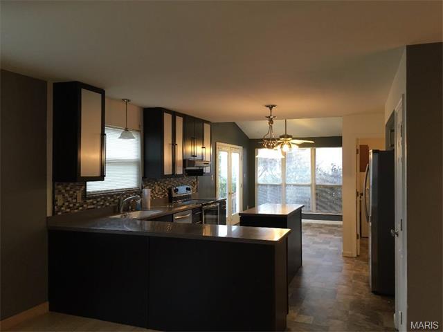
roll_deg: -0.2
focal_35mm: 29
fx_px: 371
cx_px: 222
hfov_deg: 61.7
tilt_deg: -0.3
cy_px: 166
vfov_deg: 48.2
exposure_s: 1/30
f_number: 2.2
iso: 100
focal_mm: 4.15
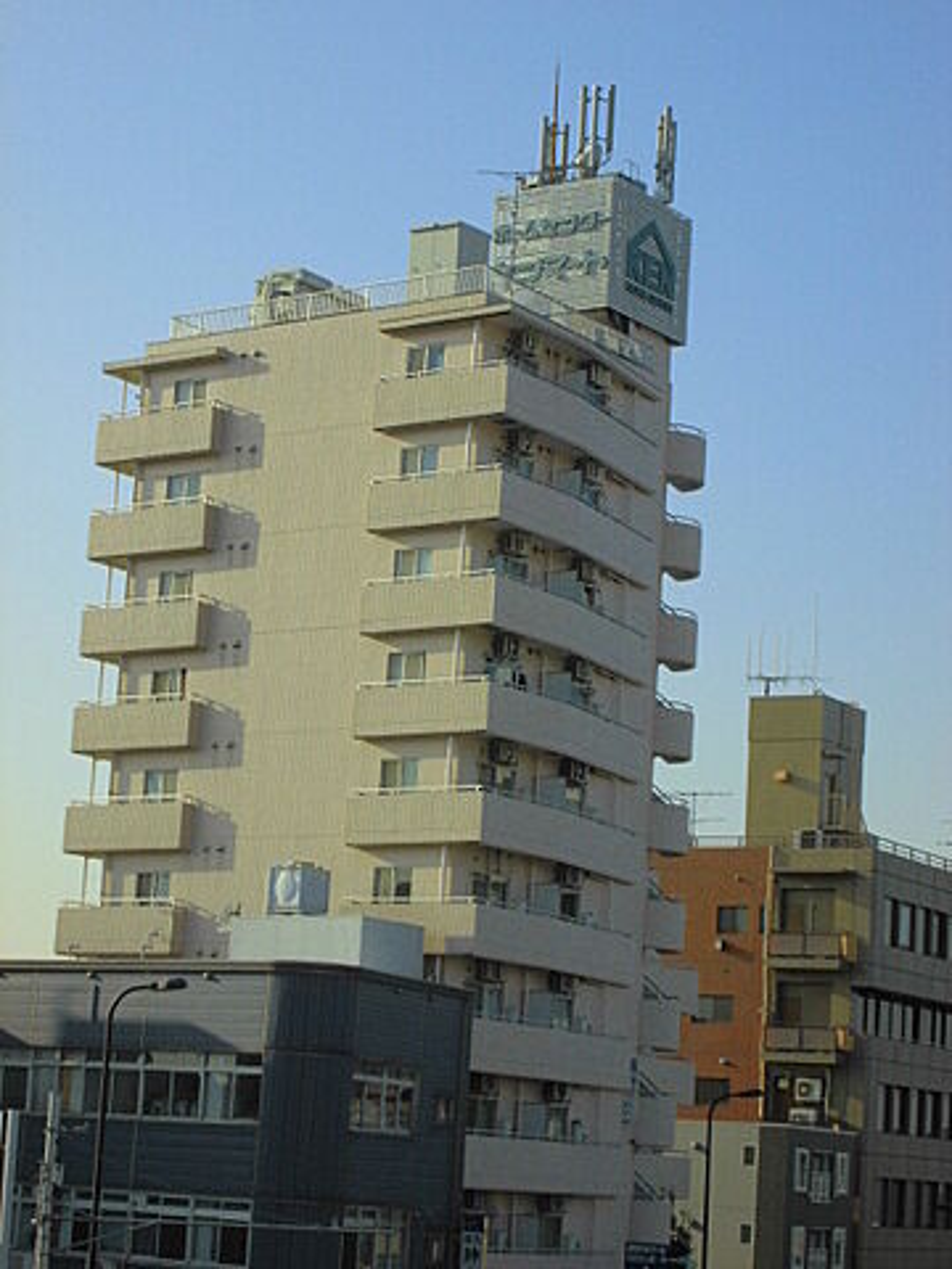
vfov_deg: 23.6
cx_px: 476
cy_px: 634
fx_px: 3044
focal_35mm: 83
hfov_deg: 17.8
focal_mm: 14.9
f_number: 6.7
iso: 100
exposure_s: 1/320
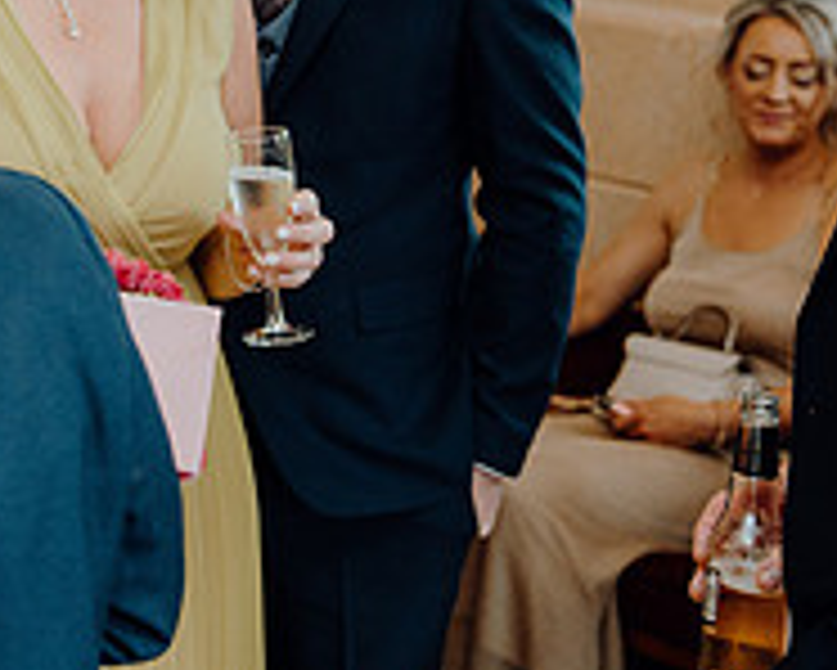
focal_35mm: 111
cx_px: -238
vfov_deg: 13.8
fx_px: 2751
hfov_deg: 16.4
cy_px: 133
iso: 1250
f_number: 2.8
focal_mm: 38
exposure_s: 1/200
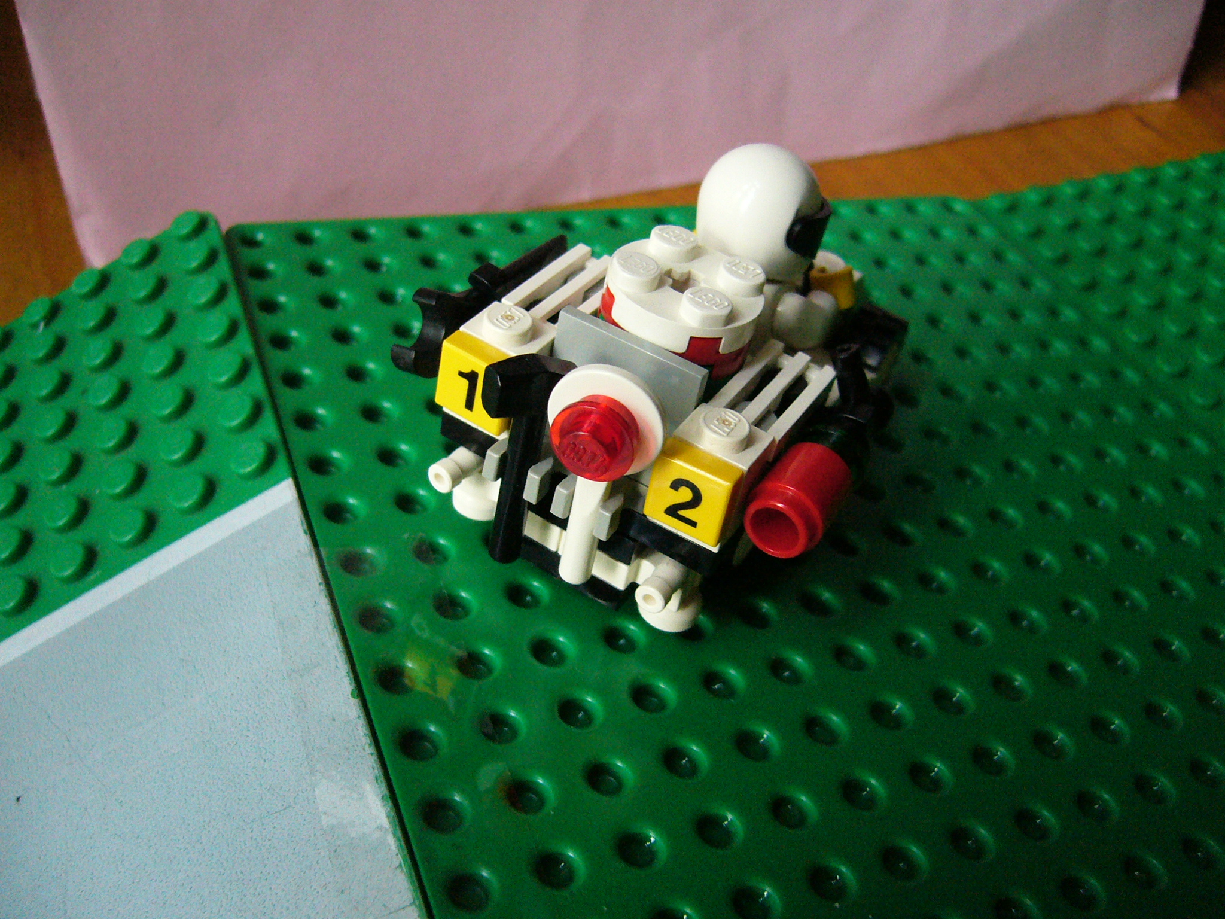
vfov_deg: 40.7
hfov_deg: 52.6
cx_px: 612
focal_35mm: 35
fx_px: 1239
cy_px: 460
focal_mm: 5.8
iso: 400
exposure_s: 1/160
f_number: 2.8
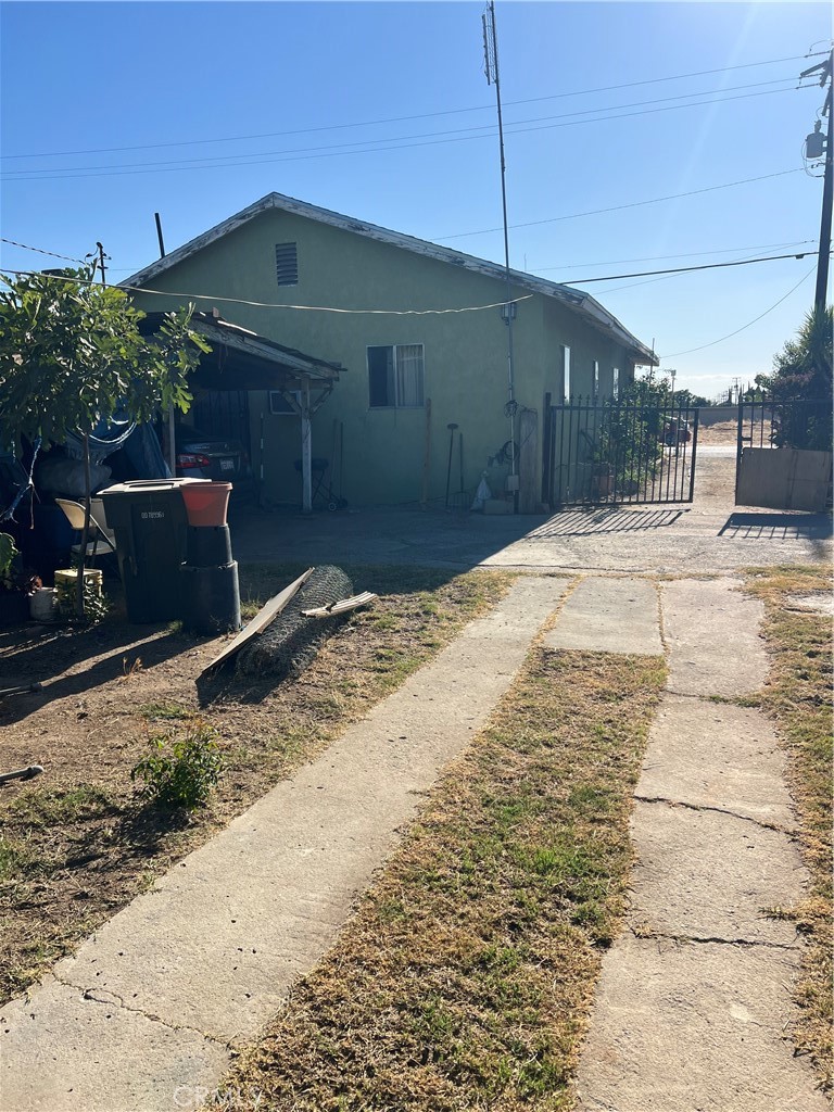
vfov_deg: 67.3
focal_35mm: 26
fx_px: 835
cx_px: 417
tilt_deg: -7.8
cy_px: 556
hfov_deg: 53.1
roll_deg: +1.4
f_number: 1.5
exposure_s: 1/5076
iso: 50
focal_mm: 5.7
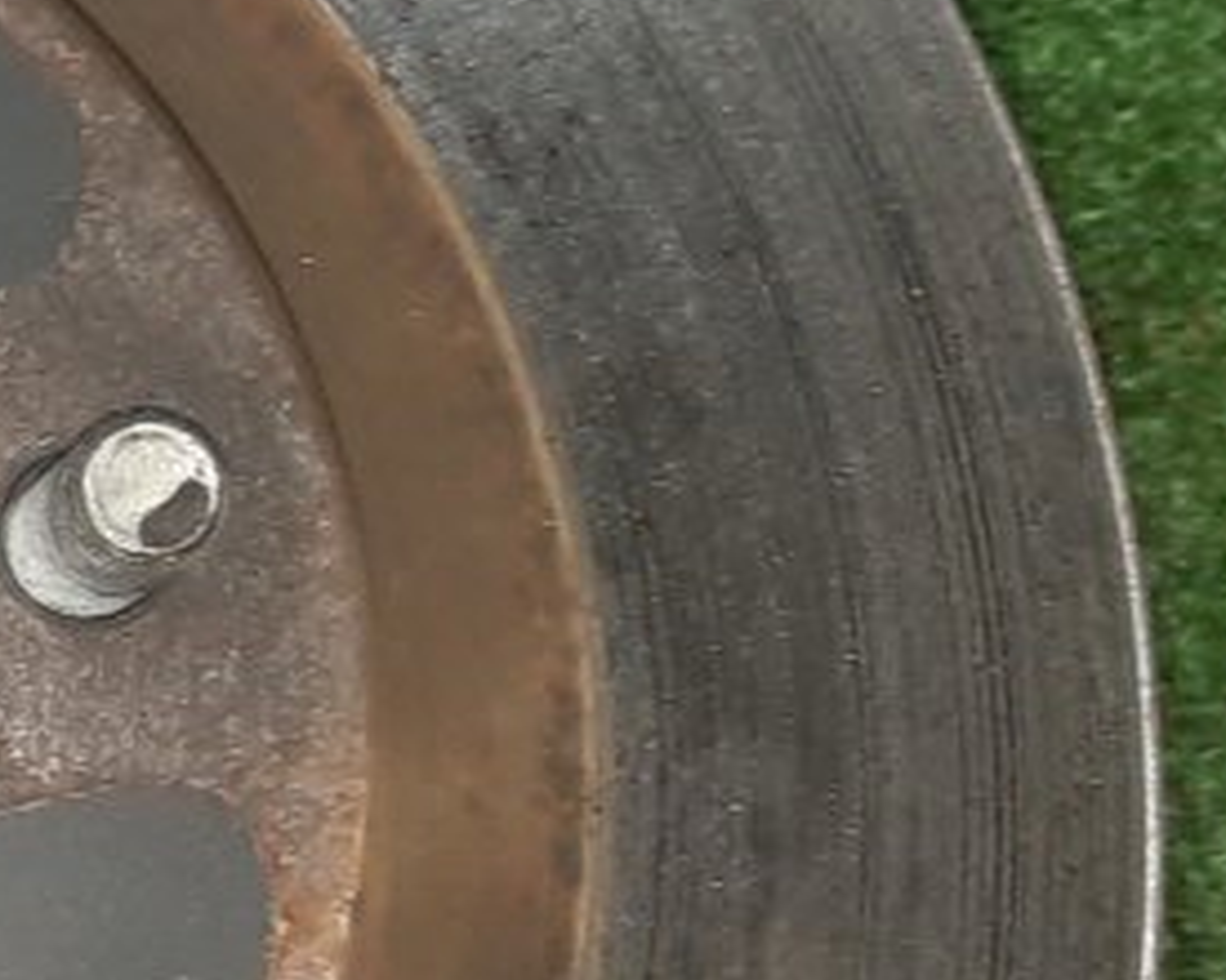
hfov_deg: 13.6
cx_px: -918
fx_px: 4644
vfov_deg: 12.0
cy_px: 624
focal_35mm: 128
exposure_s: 1/33
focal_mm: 4.6
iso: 272
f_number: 2
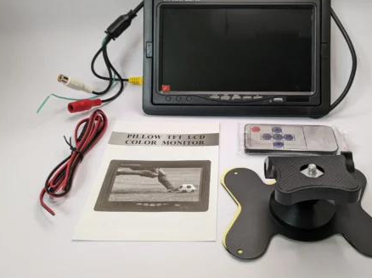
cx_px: 230
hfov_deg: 49.7
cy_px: 97
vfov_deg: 38.3
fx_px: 397
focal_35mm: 37
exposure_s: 1/50
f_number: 1.73
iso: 80
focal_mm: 4.38
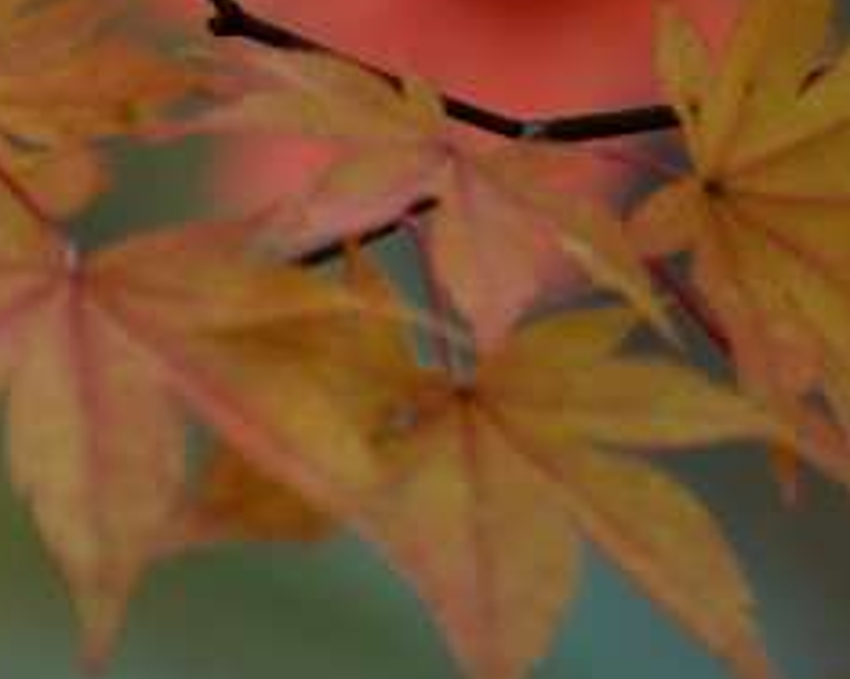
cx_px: 185
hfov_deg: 1.9
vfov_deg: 1.5
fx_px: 25423
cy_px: -232
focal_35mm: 1011
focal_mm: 210
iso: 200
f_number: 5.6
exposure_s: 1/320
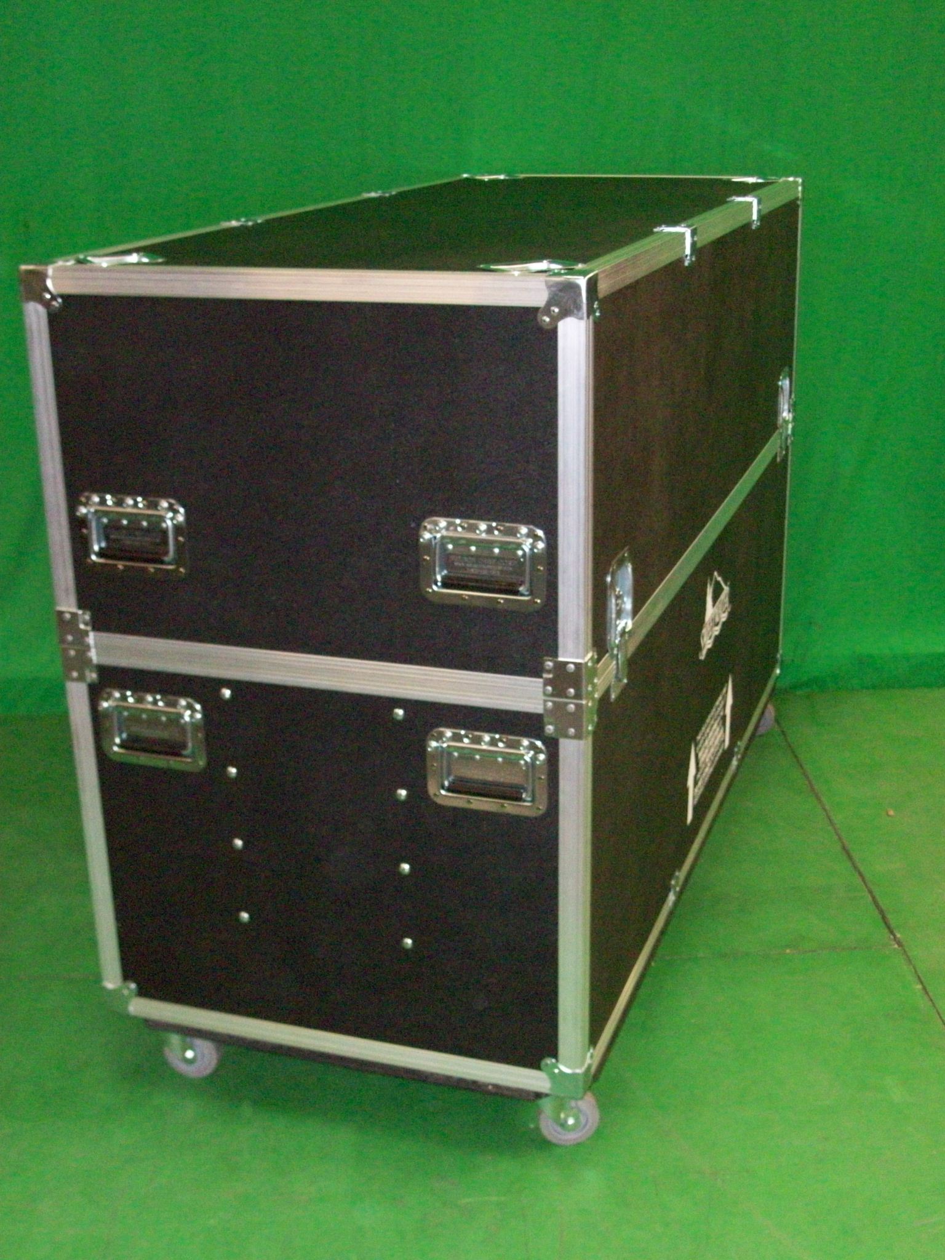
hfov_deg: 34.3
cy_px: 630
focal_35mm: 42
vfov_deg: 44.8
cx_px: 472
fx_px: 1529
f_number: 3.2
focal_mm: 7.1
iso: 320
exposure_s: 1/32.6
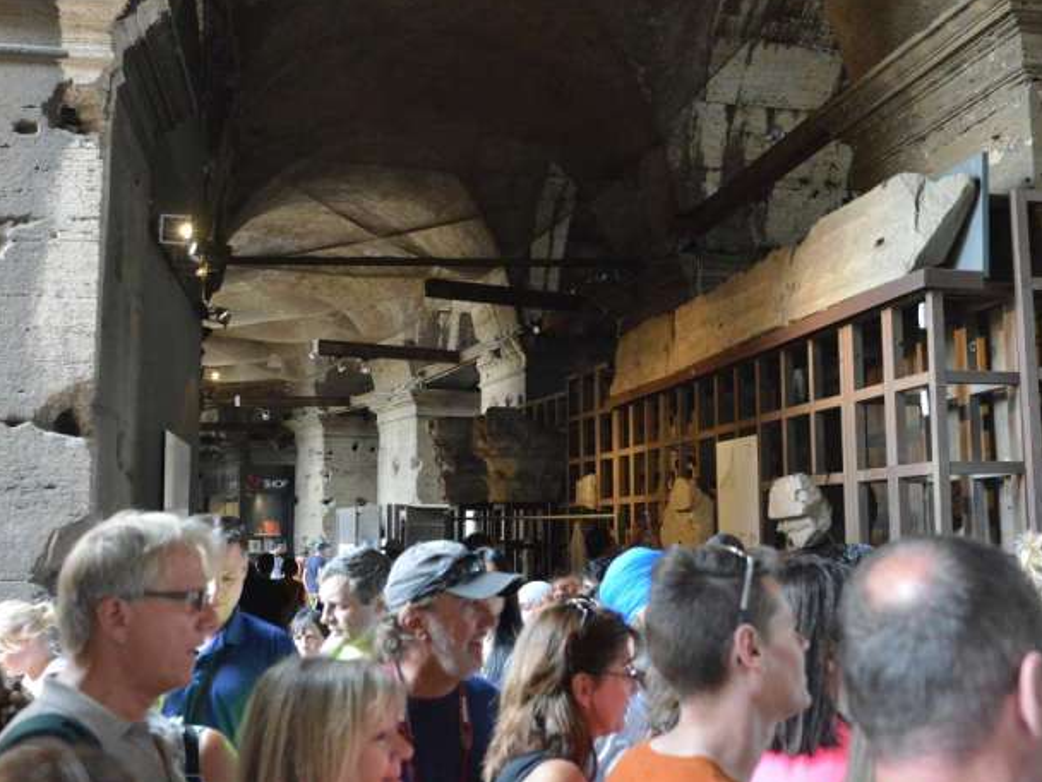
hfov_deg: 43.8
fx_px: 1294
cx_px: 514
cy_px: 357
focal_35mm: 43
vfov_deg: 33.6
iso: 6400
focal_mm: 34
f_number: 5
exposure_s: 1/125
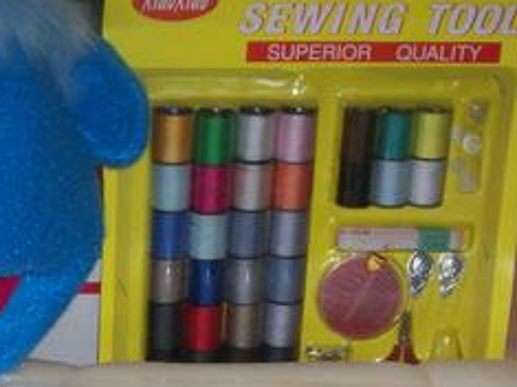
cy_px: 438
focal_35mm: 98
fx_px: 1463
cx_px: 59
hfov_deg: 19.7
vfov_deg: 14.7
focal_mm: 5.9
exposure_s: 1/64
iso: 140
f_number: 4.5
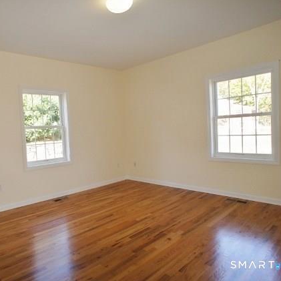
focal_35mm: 31
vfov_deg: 52.5
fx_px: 285
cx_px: 91
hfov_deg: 51.4
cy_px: 140
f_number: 4.5
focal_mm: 16
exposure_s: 1/100
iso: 200
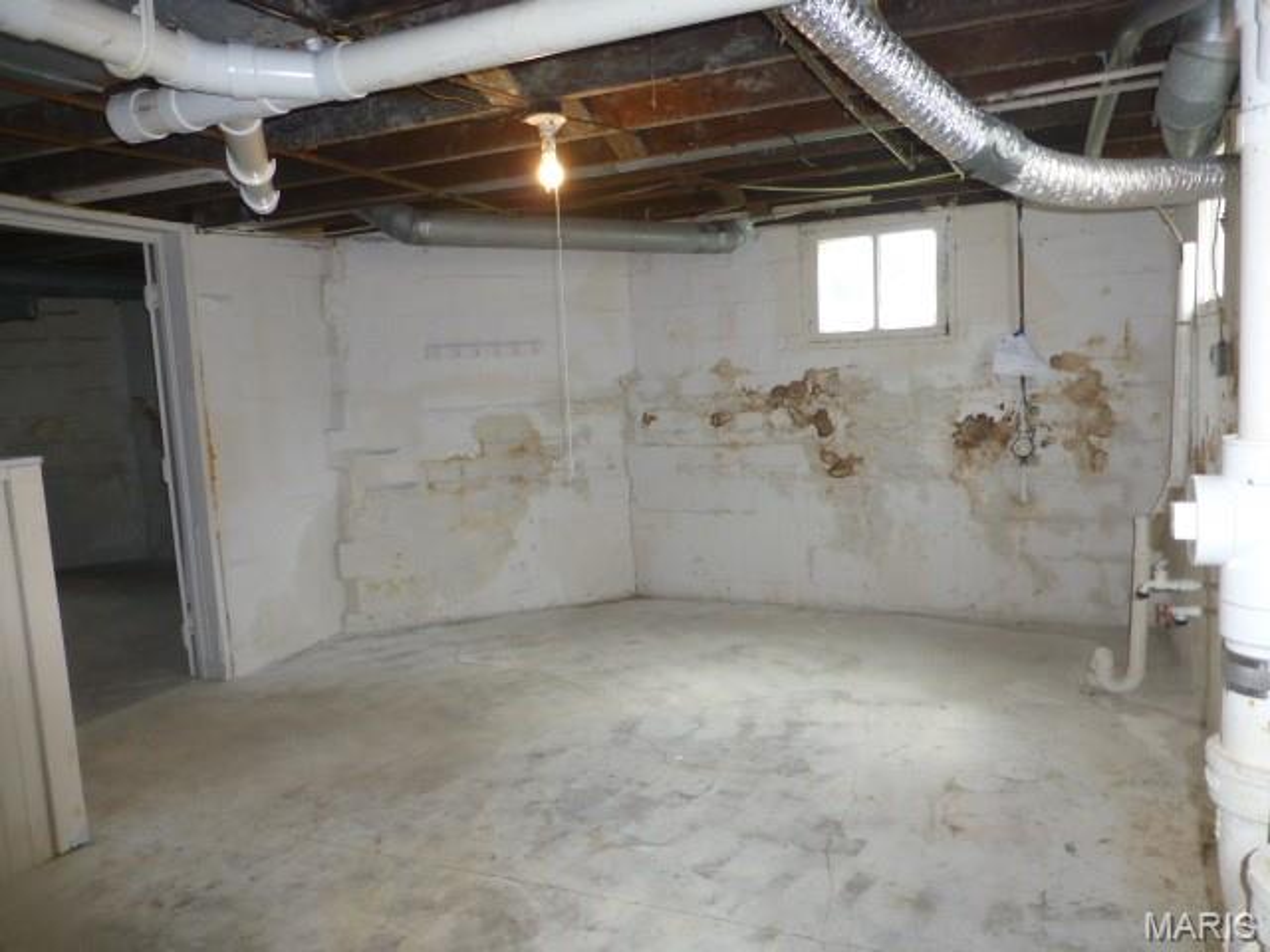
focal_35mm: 24
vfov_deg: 56.8
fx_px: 881
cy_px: 476
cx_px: 635
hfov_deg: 71.6
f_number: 3.3
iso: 250
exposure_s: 1/60
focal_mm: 4.3
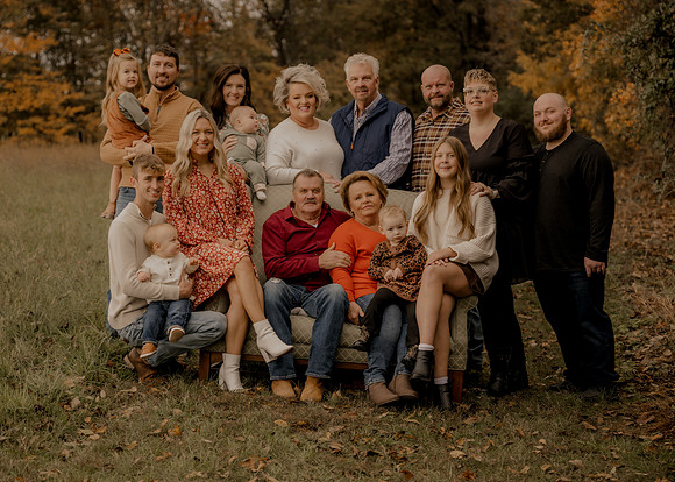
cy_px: 276
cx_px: 289
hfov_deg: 23.7
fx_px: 1609
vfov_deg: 17.0
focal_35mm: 84
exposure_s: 1/125
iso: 160
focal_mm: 70
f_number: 2.8
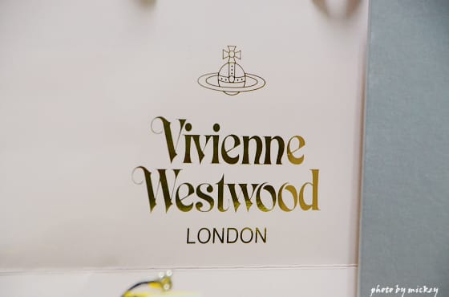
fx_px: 2425
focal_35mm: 195
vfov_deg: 7.0
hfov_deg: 10.6
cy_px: 148
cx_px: 224
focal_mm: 130
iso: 2000
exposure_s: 1/25
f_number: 6
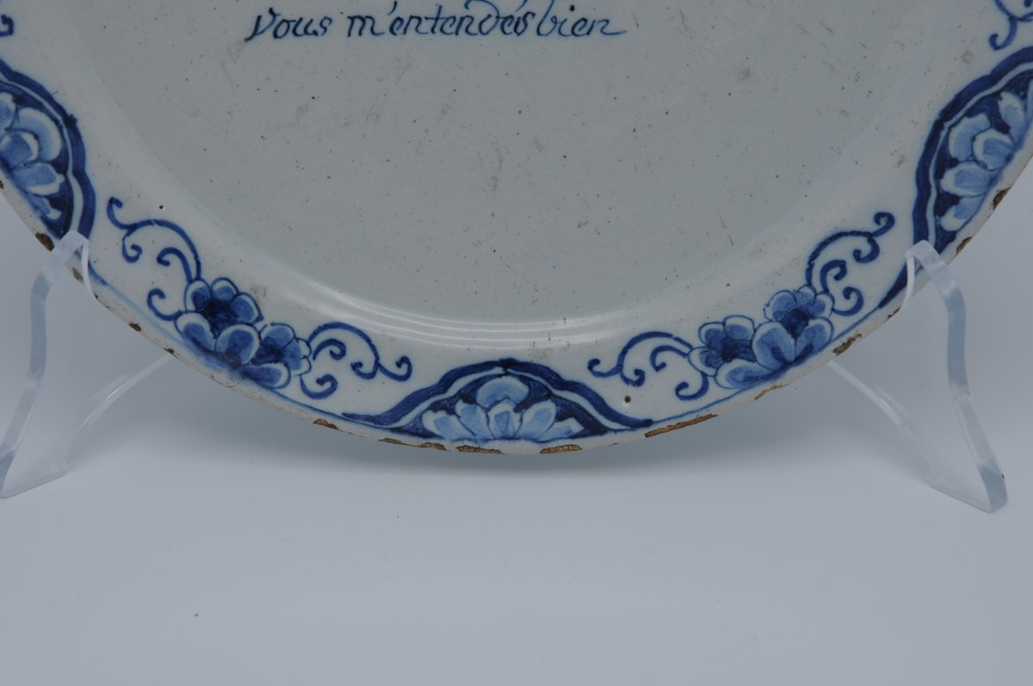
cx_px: 516
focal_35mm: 158
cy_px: 343
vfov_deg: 8.7
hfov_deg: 13.1
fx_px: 4514
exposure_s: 1/30
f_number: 13
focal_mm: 105
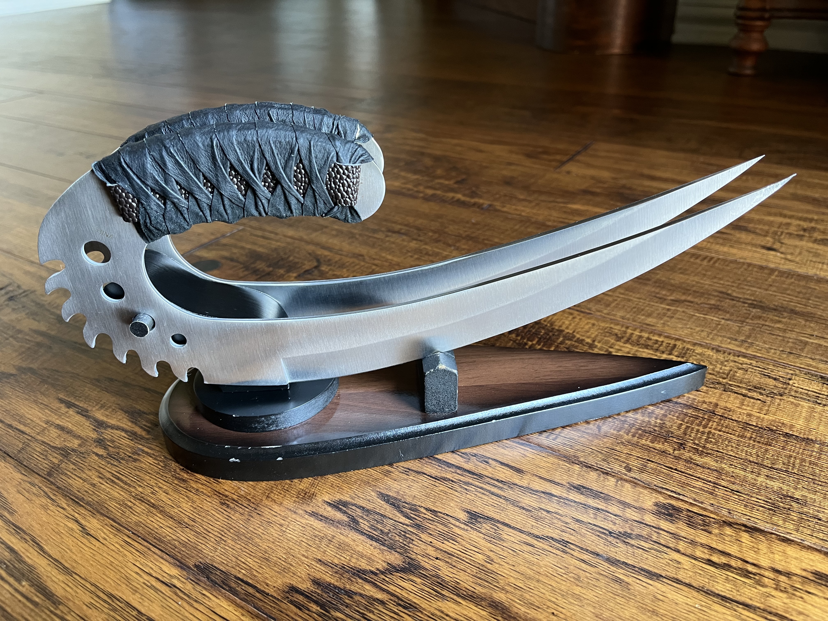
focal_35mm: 26
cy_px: 310
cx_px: 414
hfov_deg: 67.3
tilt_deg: -30.3
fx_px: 622
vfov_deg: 53.1
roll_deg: +1.3
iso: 200
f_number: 1.6
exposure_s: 1/60
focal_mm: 5.1
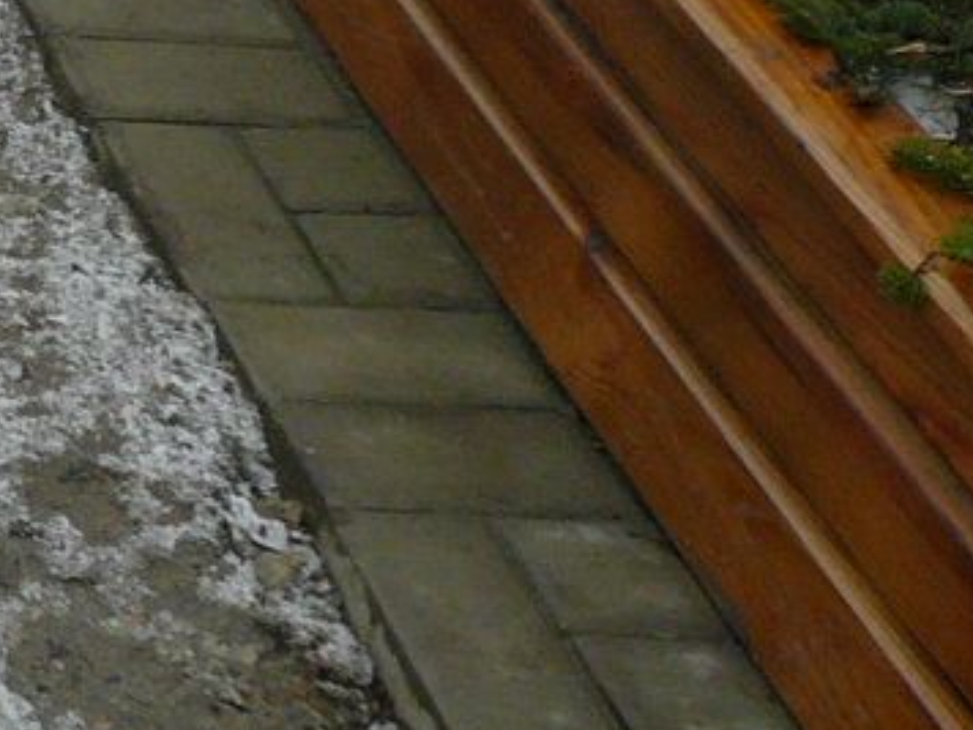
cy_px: -21
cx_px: -946
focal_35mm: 118
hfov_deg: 14.1
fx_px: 3317
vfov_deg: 12.4
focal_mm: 4.6
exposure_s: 1/400
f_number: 2.8
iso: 100
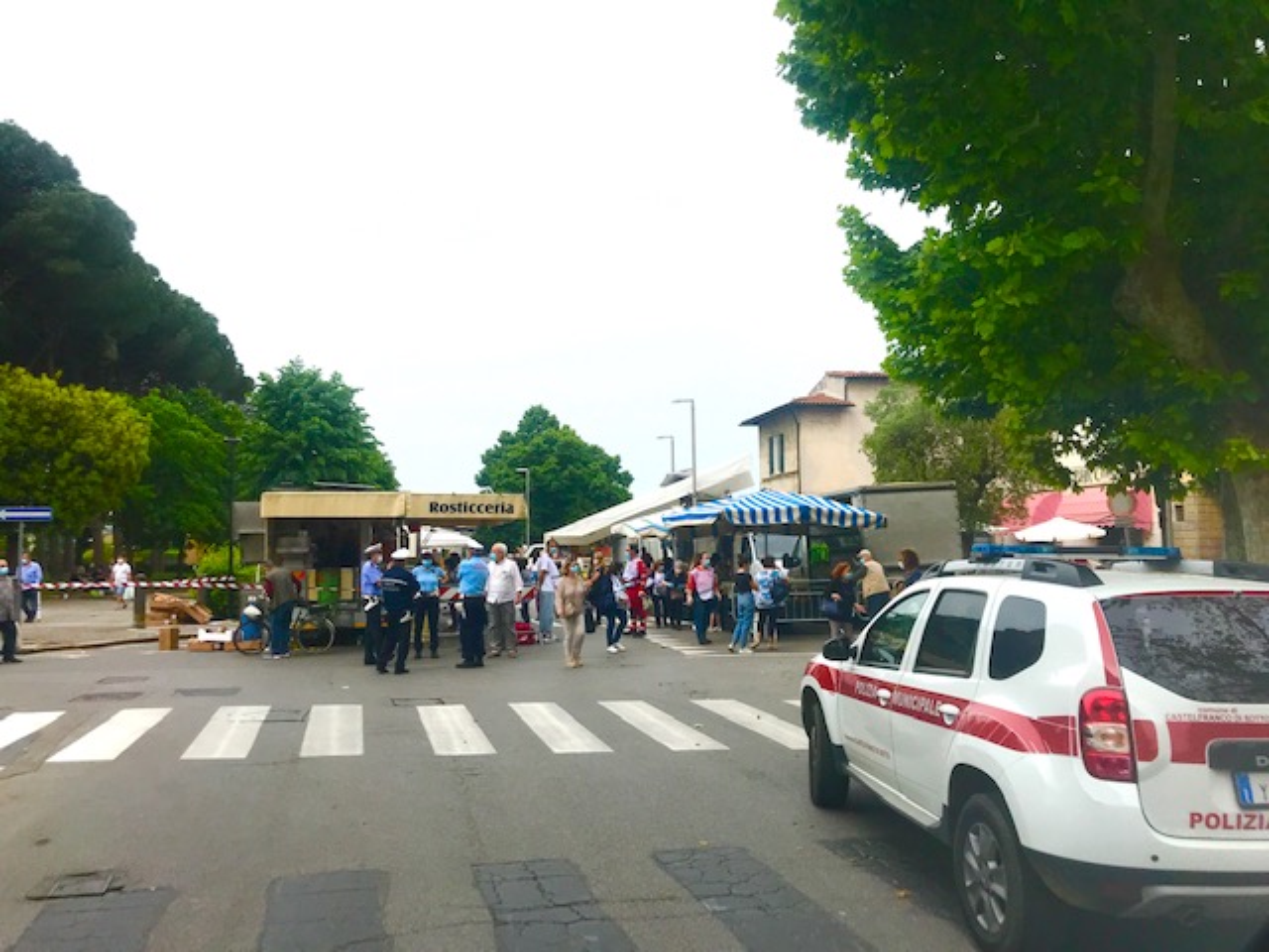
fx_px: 1026
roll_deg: +0.8
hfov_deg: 63.4
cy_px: 476
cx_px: 634
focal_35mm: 28
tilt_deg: +5.5
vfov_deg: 49.7
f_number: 1.8
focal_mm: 3.99
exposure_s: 1/2817
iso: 20
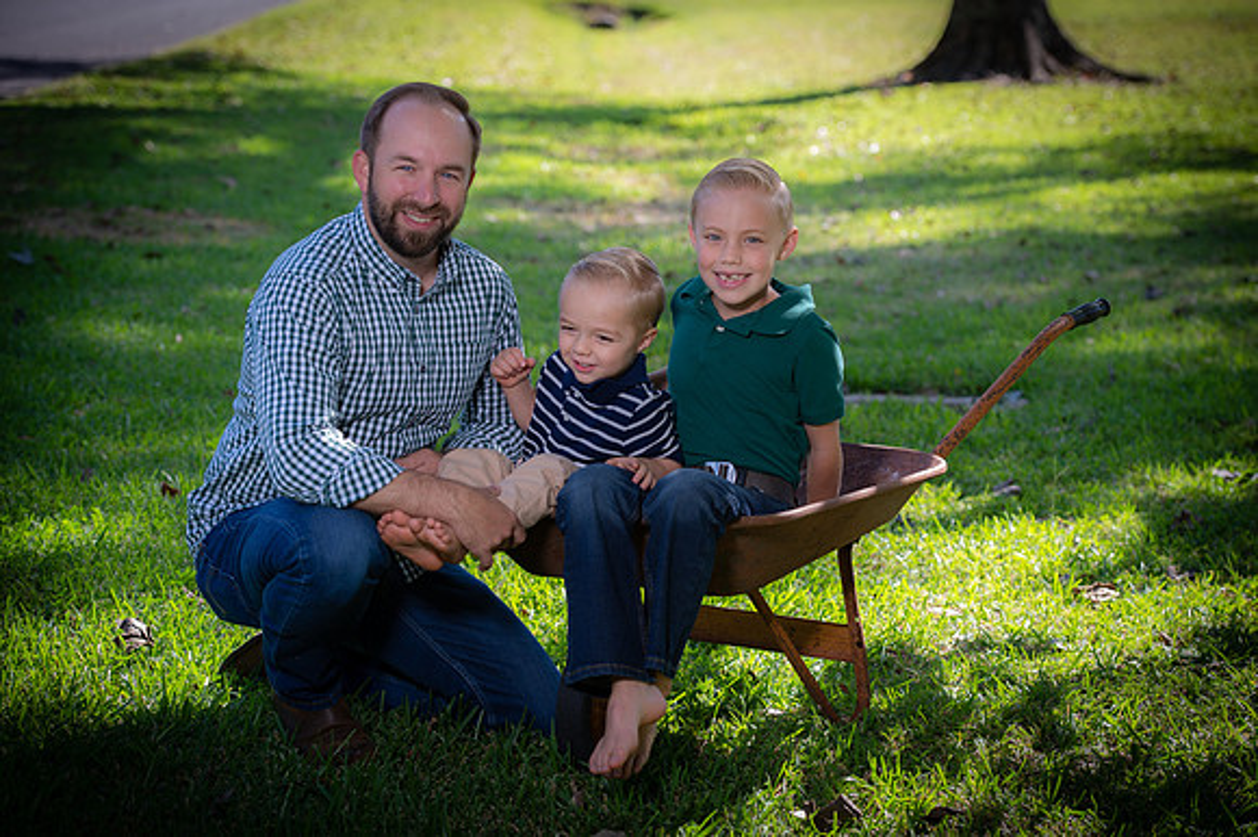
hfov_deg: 22.2
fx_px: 3213
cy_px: 418
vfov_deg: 14.8
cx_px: 629
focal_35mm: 92
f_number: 4.5
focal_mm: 92
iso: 160
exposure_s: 1/200
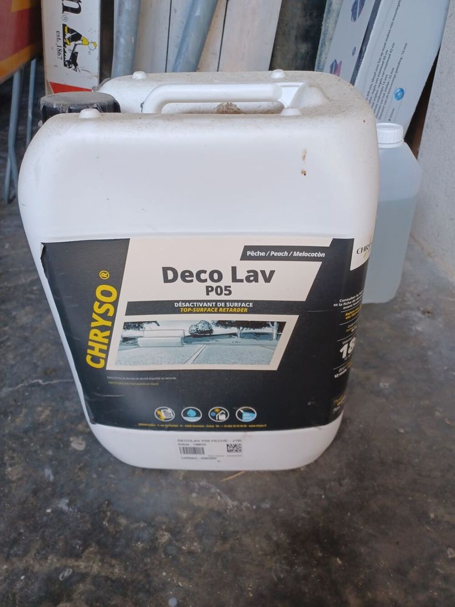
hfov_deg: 54.9
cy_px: 304
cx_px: 228
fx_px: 438
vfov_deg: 69.4
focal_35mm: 25
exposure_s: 1/50
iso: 125
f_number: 1.8
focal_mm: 4.6
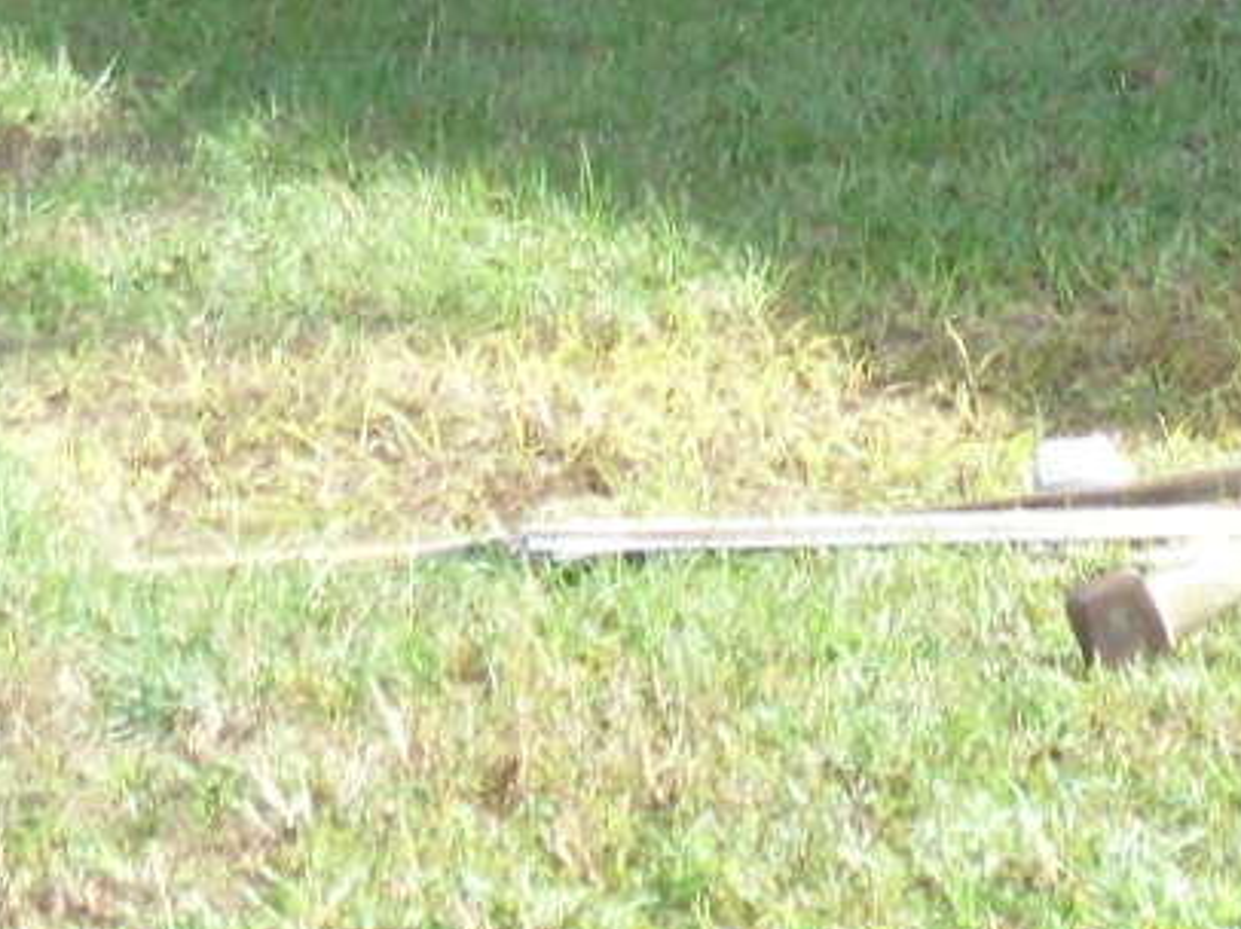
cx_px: 2134
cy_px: -1250
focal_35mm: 202
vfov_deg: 7.0
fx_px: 7238
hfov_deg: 9.4
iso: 80
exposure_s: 1/125
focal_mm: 6.5
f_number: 3.6
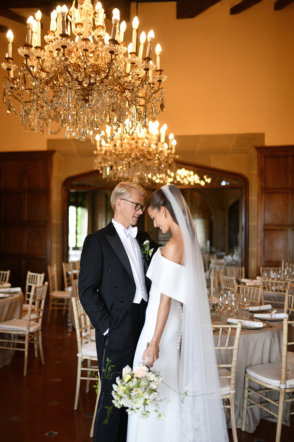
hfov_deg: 37.9
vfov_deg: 54.4
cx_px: 147
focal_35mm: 35
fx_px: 429
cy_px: 221
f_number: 1.6
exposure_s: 1/80
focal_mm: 35
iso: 125
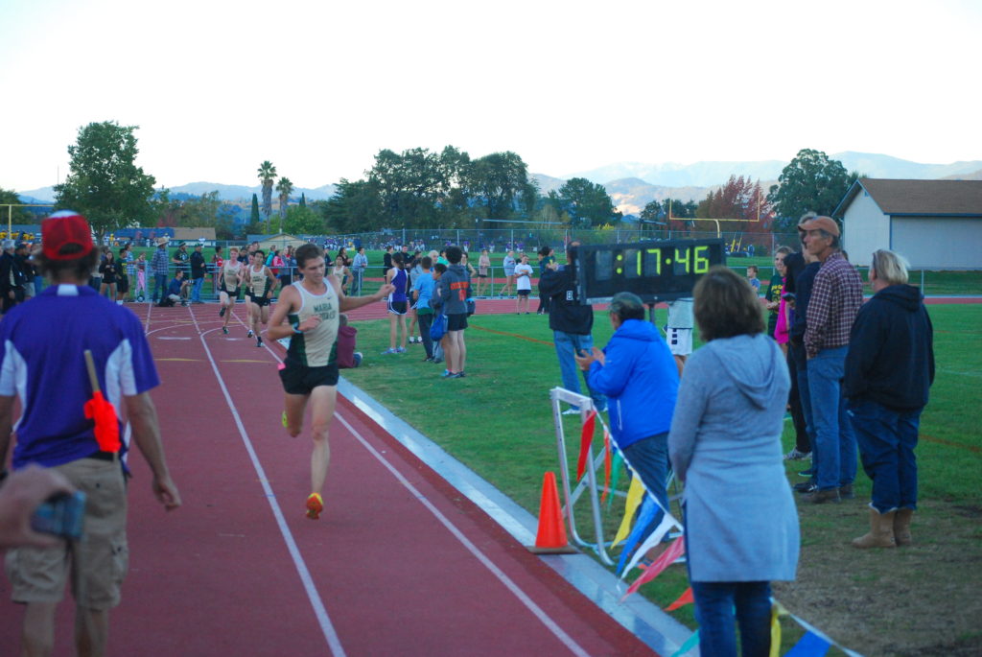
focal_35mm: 93
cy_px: 328
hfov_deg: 21.9
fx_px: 2539
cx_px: 491
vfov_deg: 14.7
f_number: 4.5
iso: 1000
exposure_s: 1/400
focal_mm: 62
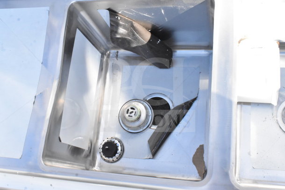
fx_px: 321
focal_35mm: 40
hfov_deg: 47.9
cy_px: 95
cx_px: 142
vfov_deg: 33.0
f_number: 16
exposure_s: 1/1000
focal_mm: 27
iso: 6400
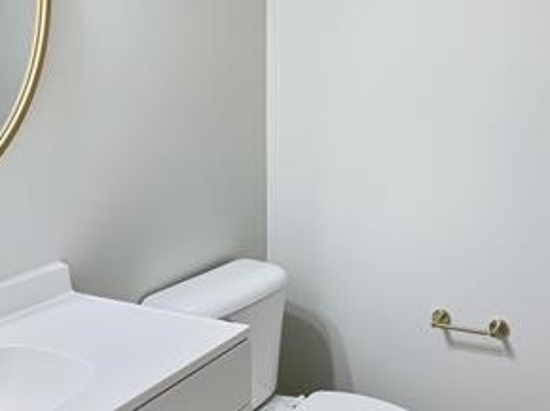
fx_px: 714
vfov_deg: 31.7
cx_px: 283
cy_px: 290
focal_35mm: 45
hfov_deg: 42.1
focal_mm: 3
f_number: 1.8
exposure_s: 1/60
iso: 50
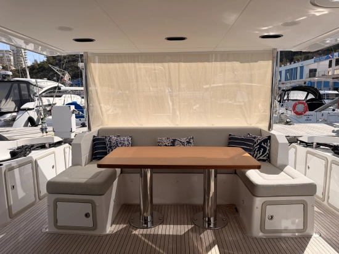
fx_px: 235
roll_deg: +1.4
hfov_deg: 71.6
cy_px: 127
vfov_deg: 56.9
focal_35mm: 24
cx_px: 170
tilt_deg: -7.7
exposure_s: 1/5319
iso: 80
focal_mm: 6.76
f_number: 1.78
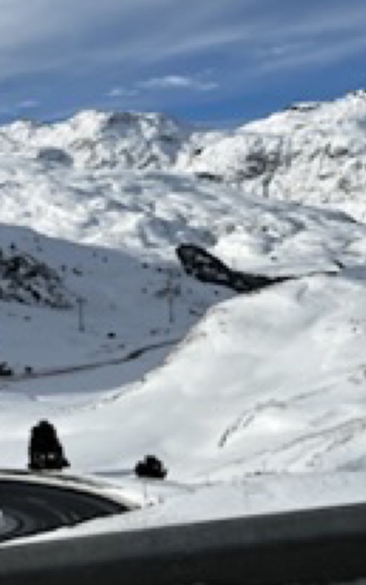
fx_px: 1021
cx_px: -142
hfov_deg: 18.5
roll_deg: +5.9
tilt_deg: +5.8
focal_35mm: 64
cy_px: 90
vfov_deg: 30.9
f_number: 1.5
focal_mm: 5.7
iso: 50
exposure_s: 1/9434
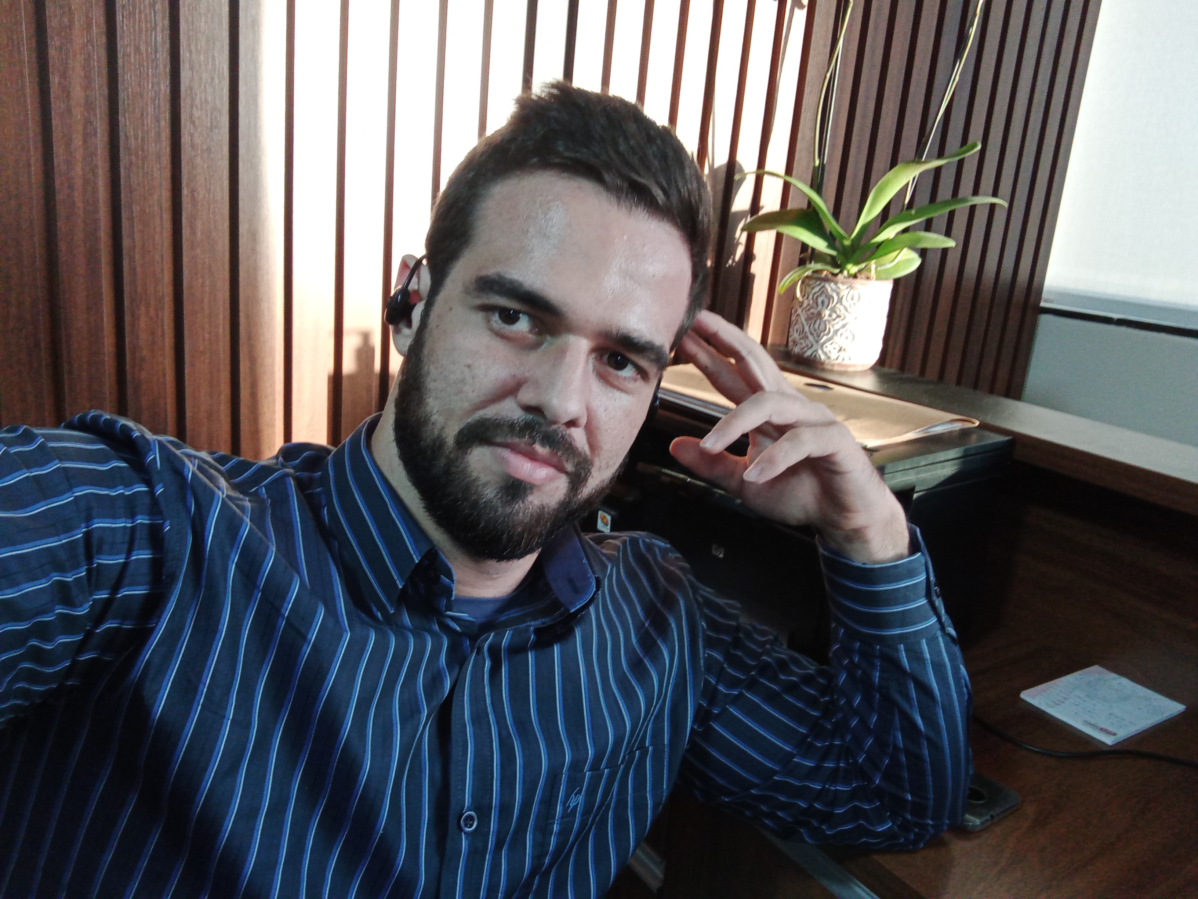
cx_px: 599
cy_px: 450
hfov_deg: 67.3
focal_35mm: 26
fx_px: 900
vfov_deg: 53.1
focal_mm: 2.78
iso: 235
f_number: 2.05
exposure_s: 1/24
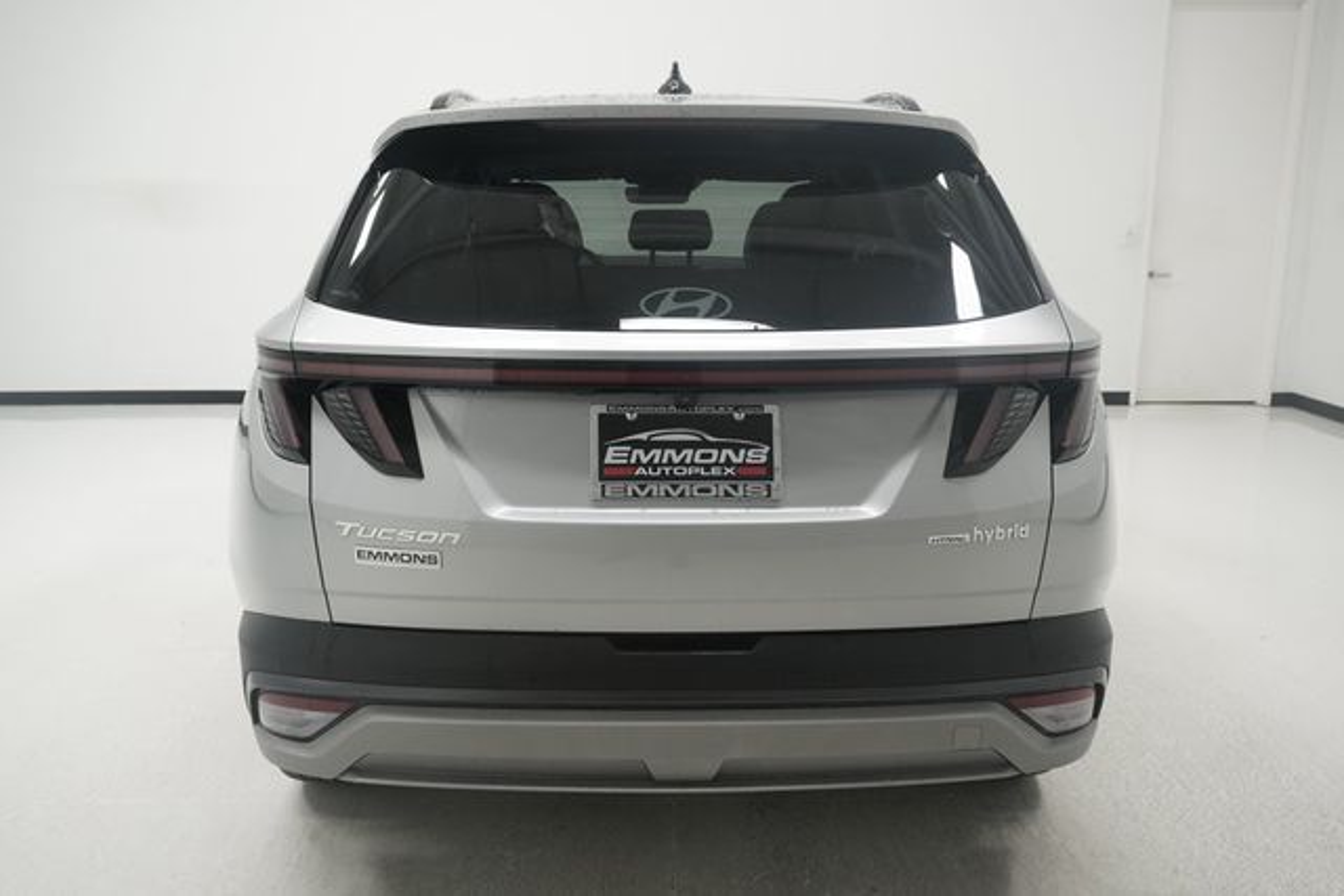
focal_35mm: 30
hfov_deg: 61.9
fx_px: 1120
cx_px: 672
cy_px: 448
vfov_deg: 43.6
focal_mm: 20
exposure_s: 1/200
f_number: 5.6
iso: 800
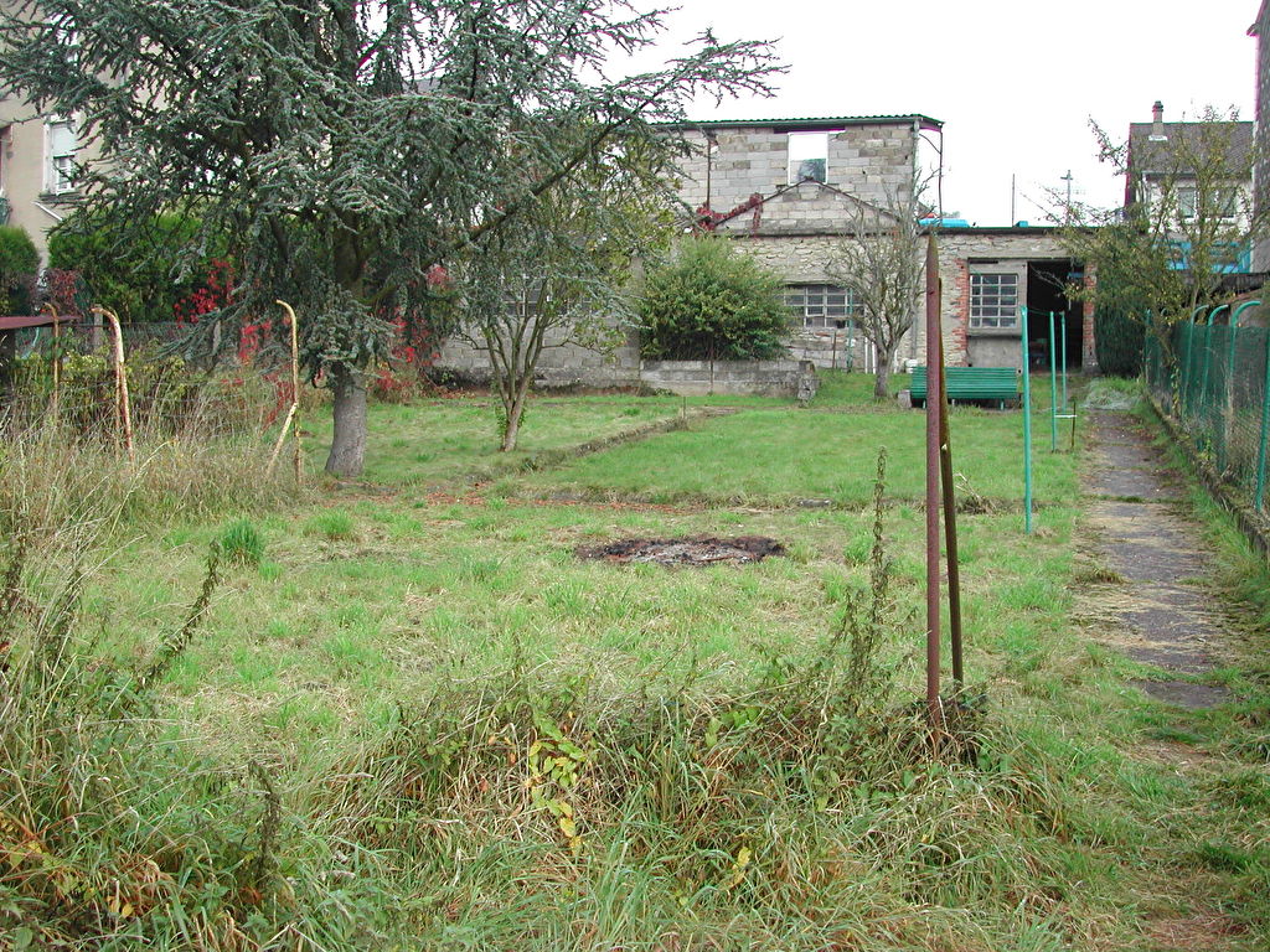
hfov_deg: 49.0
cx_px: 635
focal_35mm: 38
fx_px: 1394
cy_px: 476
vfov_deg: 37.7
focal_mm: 8
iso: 100
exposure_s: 1/393
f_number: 2.8
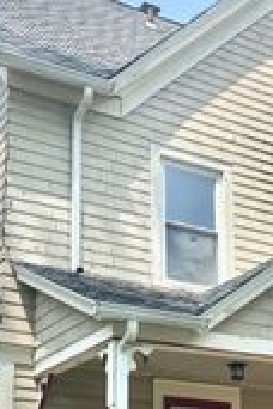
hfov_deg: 17.0
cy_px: 372
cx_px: 261
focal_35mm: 79
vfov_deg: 24.9
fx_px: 899
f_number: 1.6
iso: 50
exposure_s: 1/2398
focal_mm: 5.96
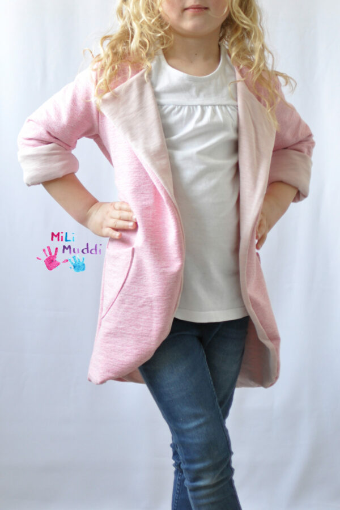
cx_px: 170
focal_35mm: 52
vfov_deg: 37.9
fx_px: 744
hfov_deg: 25.8
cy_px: 255
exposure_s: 1/125
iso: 320
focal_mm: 35
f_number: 1.8
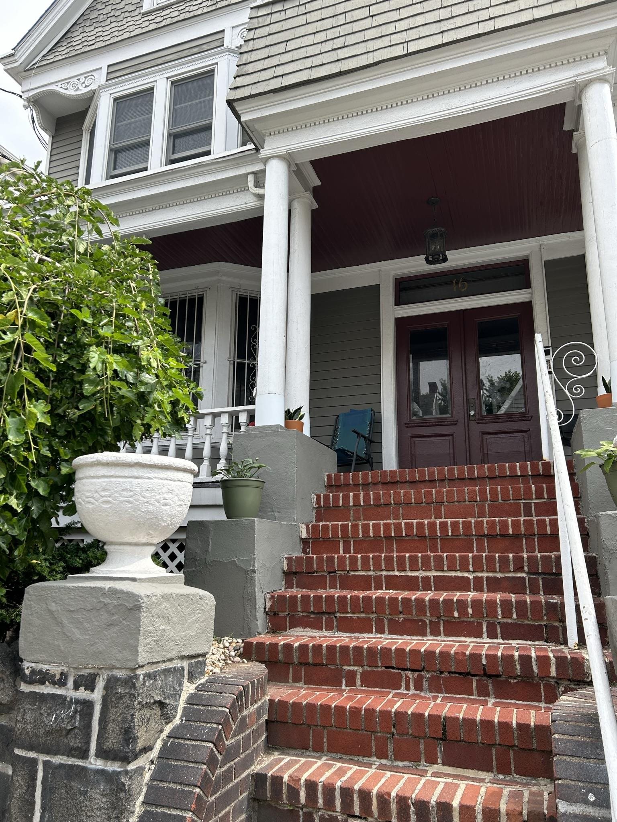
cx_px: 308
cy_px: 411
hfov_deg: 53.1
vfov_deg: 67.3
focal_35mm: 26
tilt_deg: +15.5
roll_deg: -1.0
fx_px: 618
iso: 50
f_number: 1.5
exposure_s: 1/1112
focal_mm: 5.7
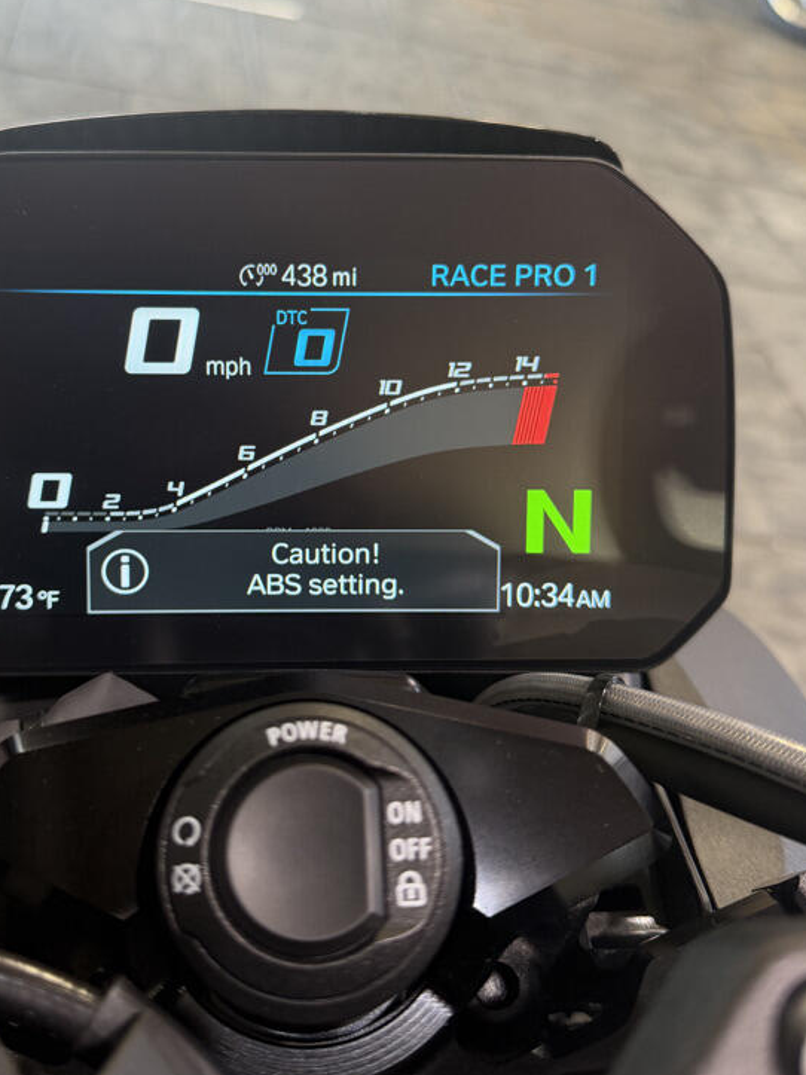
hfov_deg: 41.6
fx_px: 1056
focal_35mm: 34
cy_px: 455
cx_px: 327
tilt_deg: -38.0
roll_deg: -17.7
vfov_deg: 53.7
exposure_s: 1/60
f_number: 1.78
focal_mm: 6.76
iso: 160
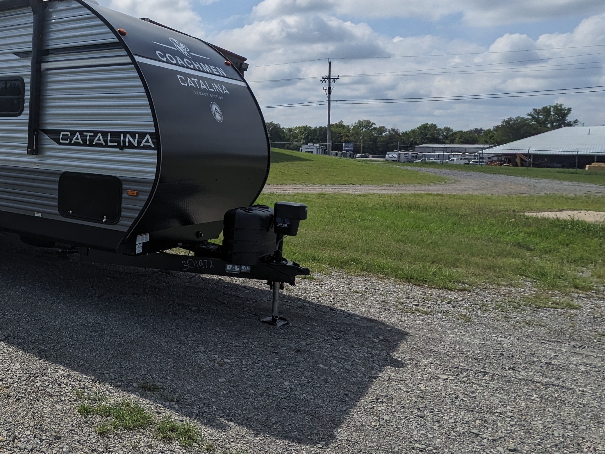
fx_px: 542
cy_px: 165
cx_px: 34
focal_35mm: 31
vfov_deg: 45.0
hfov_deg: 50.1
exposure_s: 1/3802
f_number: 2.2
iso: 40
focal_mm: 2.22
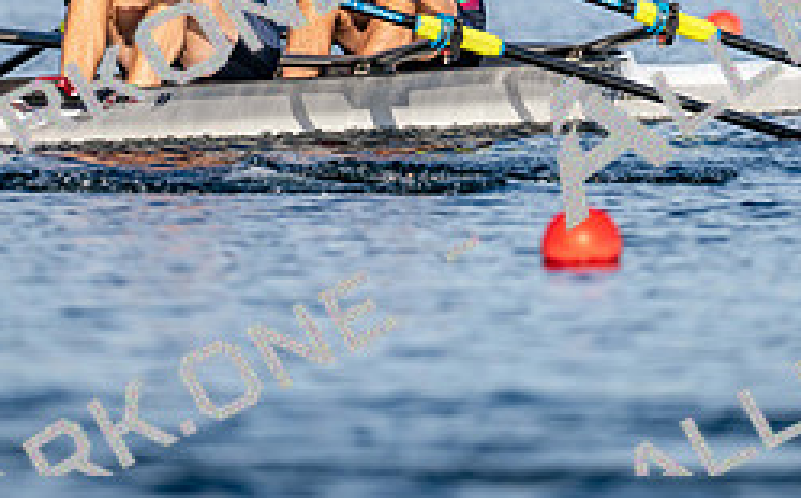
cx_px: 273
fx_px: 20737
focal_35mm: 951
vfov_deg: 1.4
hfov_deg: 2.2
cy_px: -76
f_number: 4.5
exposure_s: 1/2500
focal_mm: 400
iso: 250
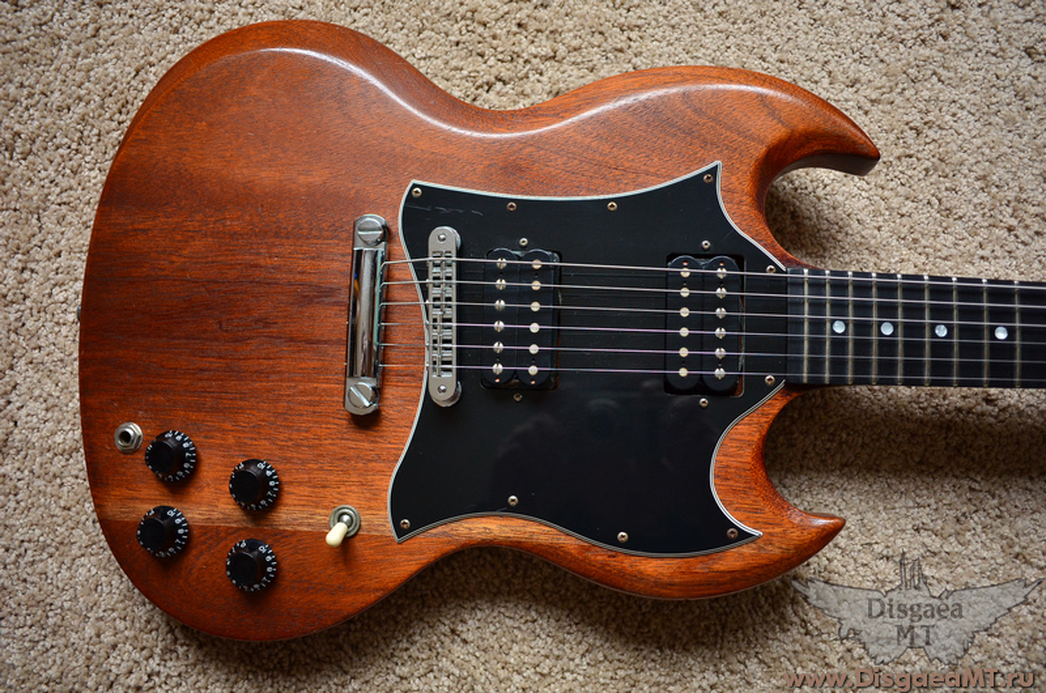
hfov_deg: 65.6
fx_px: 812
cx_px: 523
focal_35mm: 28
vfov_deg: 46.2
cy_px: 346
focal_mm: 18.5
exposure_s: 1/30
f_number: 2.8
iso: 560
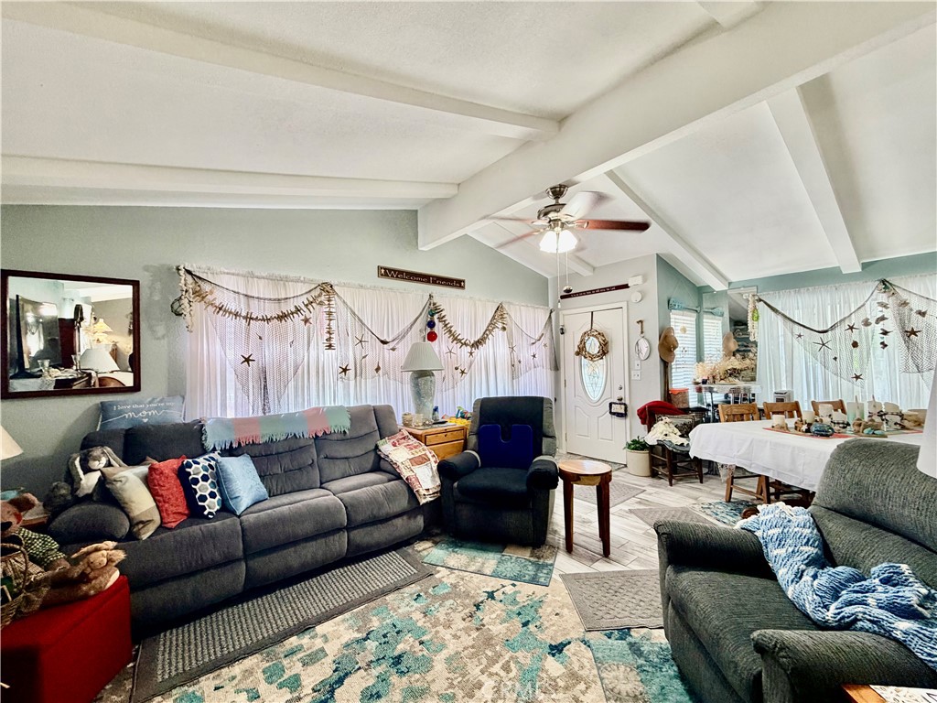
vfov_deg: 85.7
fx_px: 379
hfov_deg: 102.1
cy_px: 352
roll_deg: +1.3
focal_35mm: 14
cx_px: 468
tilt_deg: +0.9
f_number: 2.2
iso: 200
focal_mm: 2.22
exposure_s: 1/60
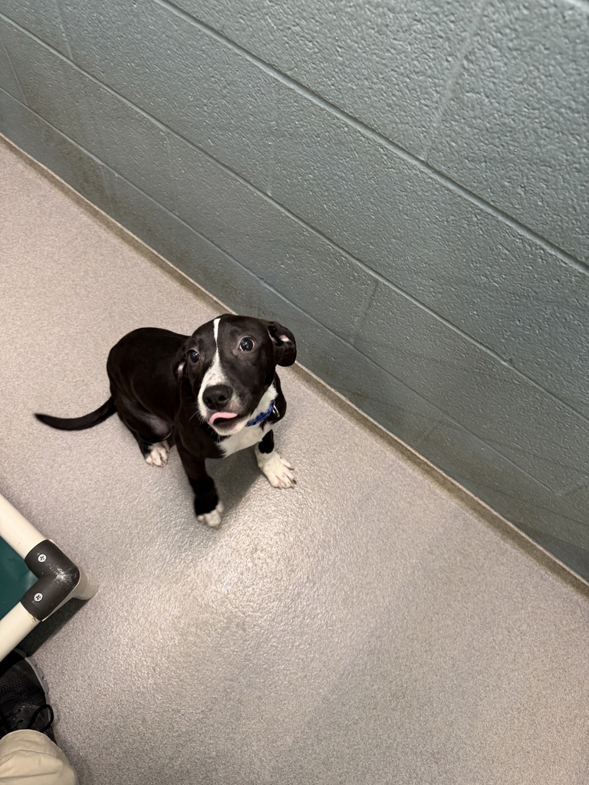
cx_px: 294
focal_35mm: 24
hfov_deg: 56.8
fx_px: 544
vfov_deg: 71.6
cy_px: 392
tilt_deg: -64.8
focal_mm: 6.76
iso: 200
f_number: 1.78
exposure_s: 1/60
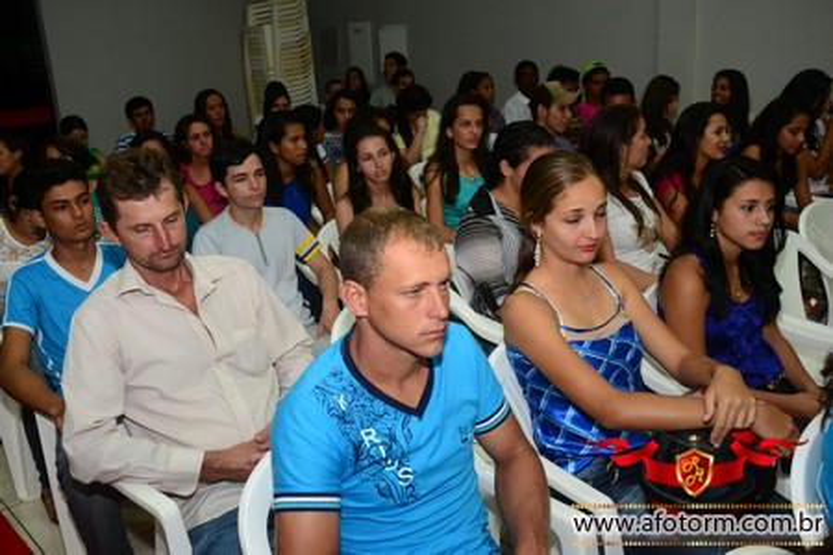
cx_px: 416
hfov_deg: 57.2
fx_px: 764
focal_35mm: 33
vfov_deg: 40.0
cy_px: 278
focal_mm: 22
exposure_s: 1/60
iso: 1600
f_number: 5.6
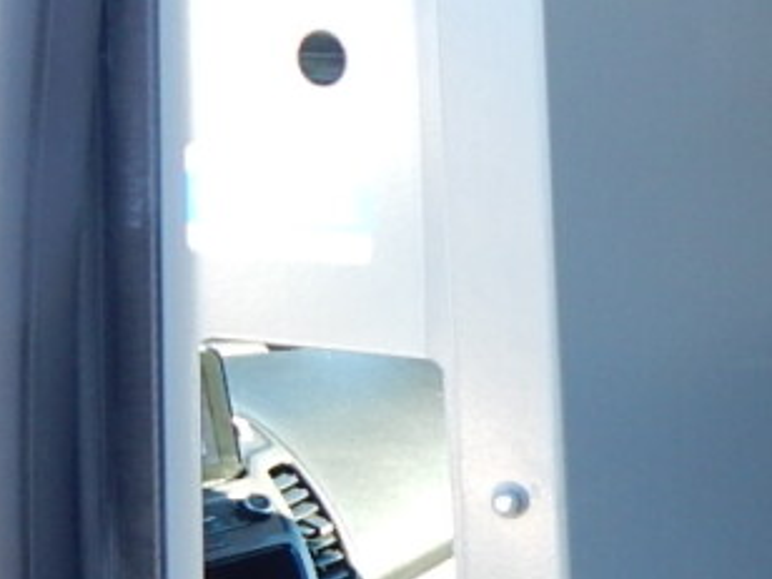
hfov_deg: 16.9
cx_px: 1193
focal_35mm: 104
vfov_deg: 13.8
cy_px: 679
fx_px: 2319
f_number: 3.1
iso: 125
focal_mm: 4.5
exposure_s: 1/80
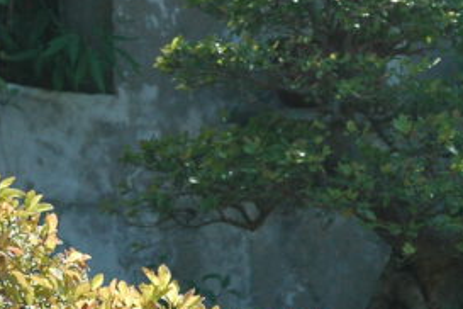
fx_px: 2894
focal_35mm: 225
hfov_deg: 9.0
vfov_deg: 6.0
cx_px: 580
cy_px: 478
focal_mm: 40
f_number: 7.1
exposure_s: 1/200
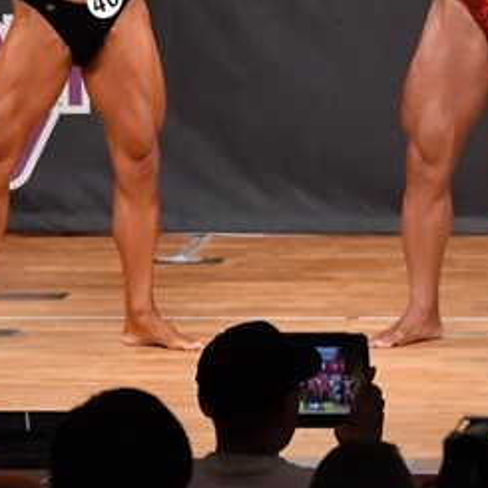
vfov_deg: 3.0
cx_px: 302
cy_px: 34
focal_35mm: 584
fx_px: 9315
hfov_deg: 3.0
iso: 8000
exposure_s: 1/400
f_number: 5.6
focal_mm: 145
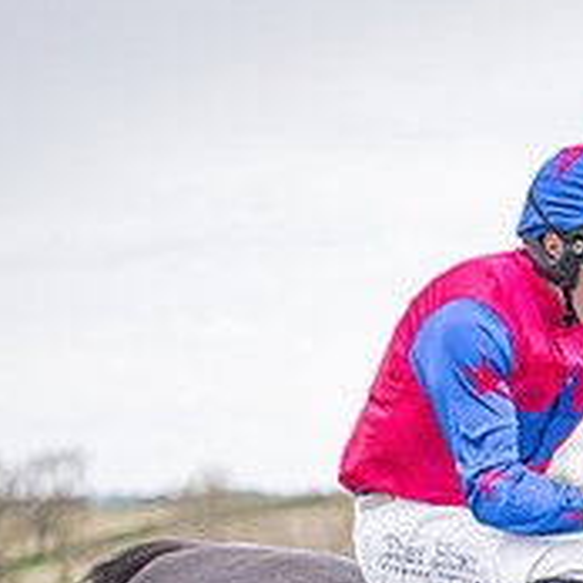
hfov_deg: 7.5
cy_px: 737
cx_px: 764
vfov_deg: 7.5
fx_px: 4402
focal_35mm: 231
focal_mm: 70
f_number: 2.8
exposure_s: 1/1600
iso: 800
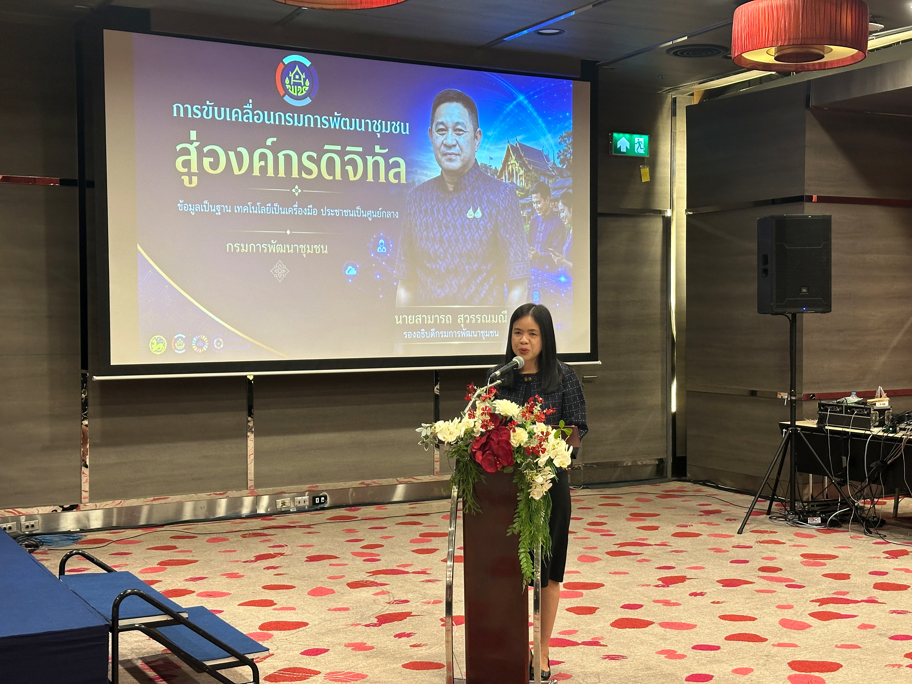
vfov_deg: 30.3
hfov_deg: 39.7
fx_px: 1265
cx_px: 456
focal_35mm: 48
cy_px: 342
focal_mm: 6.86
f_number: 1.8
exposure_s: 1/50
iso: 160
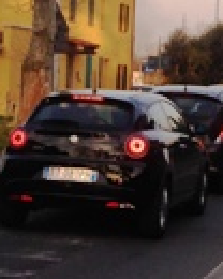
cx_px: 169
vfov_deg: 12.1
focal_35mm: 159
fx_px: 1312
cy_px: 167
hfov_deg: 9.7
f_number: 2.4
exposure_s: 1/356
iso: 50
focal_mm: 4.12
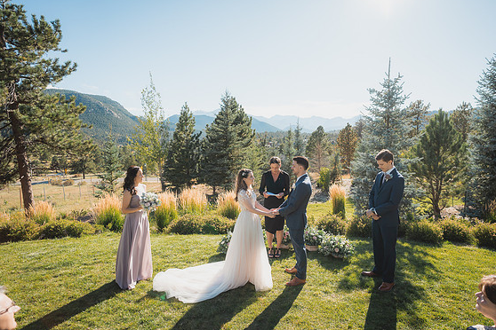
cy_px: 165
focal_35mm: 19
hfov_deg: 86.9
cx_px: 256
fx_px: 262
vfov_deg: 64.6
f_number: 2.8
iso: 200
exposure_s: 1/2000
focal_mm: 18
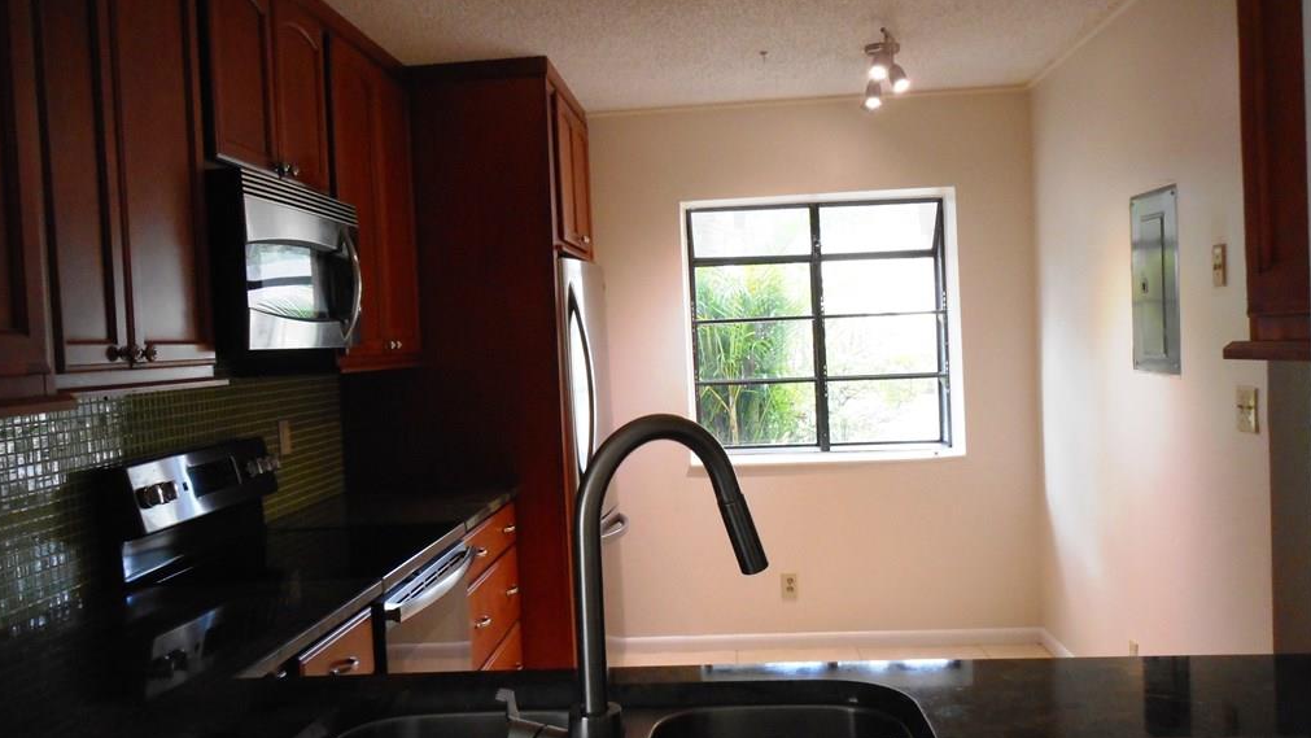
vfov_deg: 36.7
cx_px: 651
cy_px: 390
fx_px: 1113
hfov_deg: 61.0
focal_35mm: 32
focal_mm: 5.2
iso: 360
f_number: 4
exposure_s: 1/30
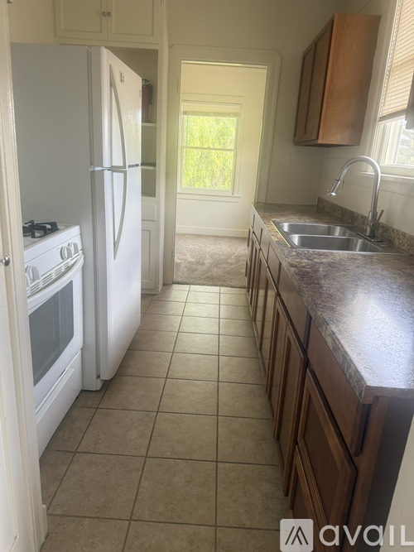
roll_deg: -3.3
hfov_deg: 56.8
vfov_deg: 71.6
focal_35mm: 24
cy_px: 276
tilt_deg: -16.6
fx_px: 383
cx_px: 207
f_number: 1.78
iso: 125
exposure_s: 1/121
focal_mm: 6.76
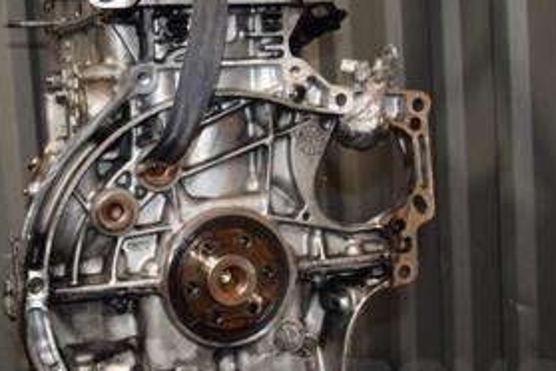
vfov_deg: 23.3
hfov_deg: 34.3
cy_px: 124
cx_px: 207
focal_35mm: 58
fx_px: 896
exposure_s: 1/60
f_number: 5
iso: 800
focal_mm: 18
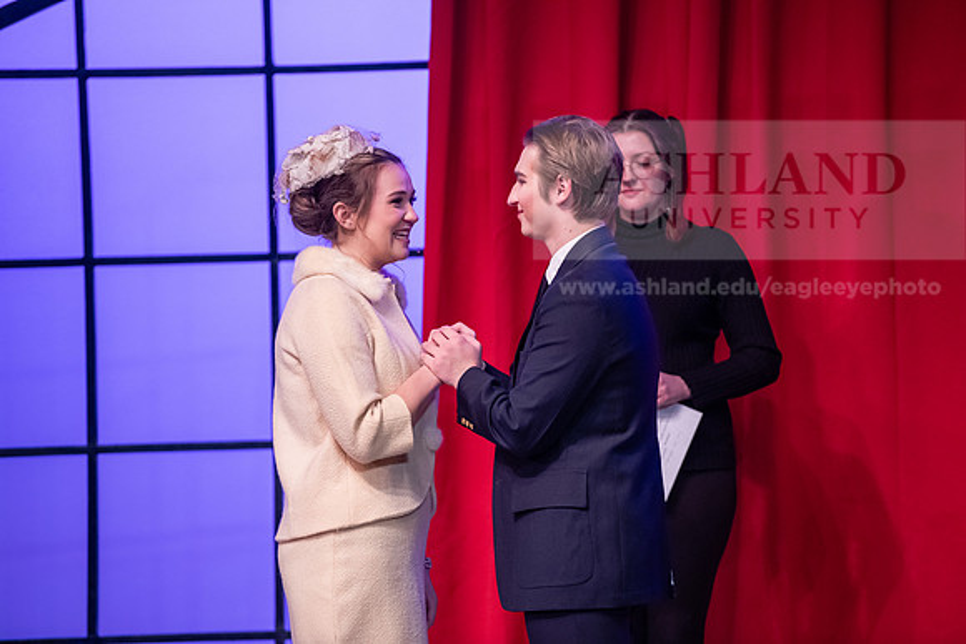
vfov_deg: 7.0
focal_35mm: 195
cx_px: 483
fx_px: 5233
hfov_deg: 10.5
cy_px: 322
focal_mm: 195
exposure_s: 1/200
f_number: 3.2
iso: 3200
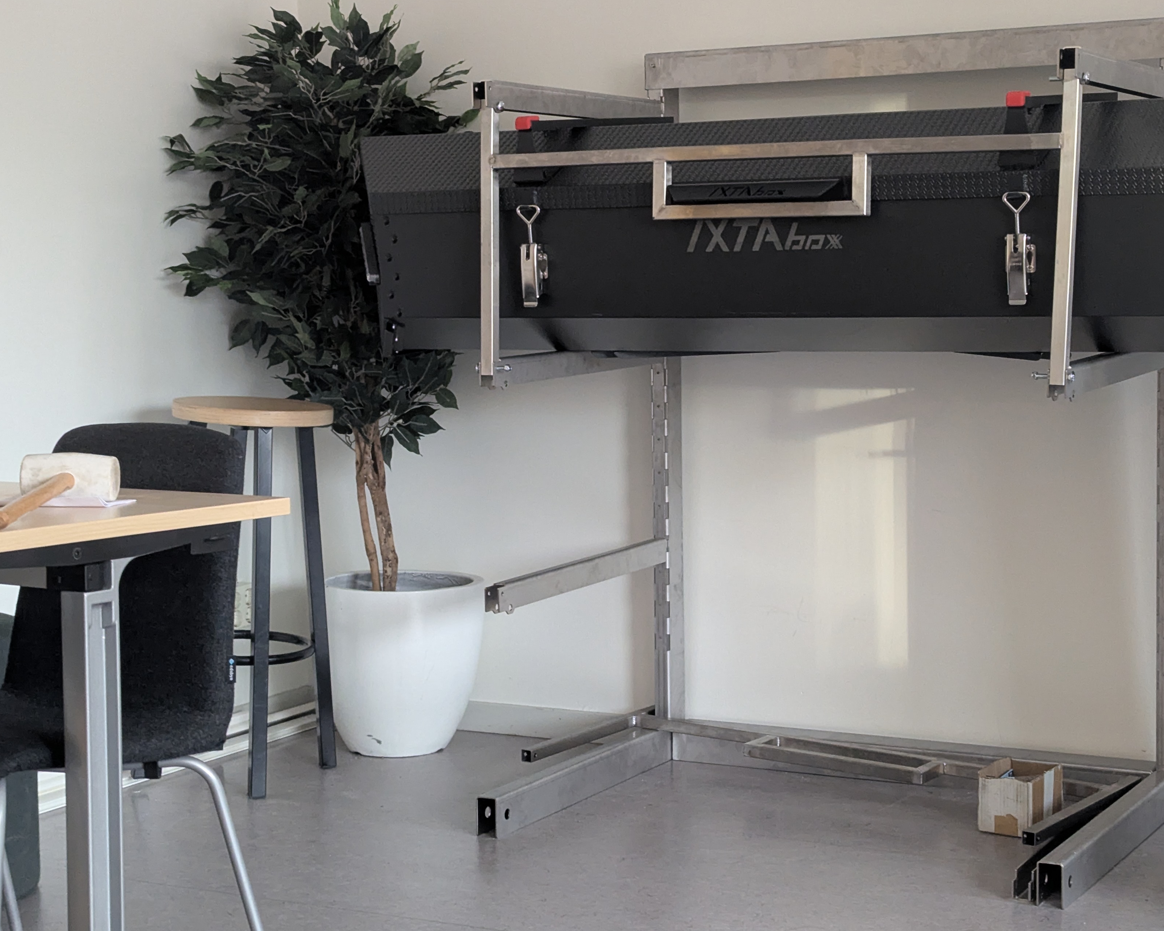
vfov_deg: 25.4
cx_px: 700
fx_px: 2067
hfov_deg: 31.4
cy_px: 435
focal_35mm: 60
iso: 525
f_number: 1.85
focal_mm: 6.81
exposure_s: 1/23.8
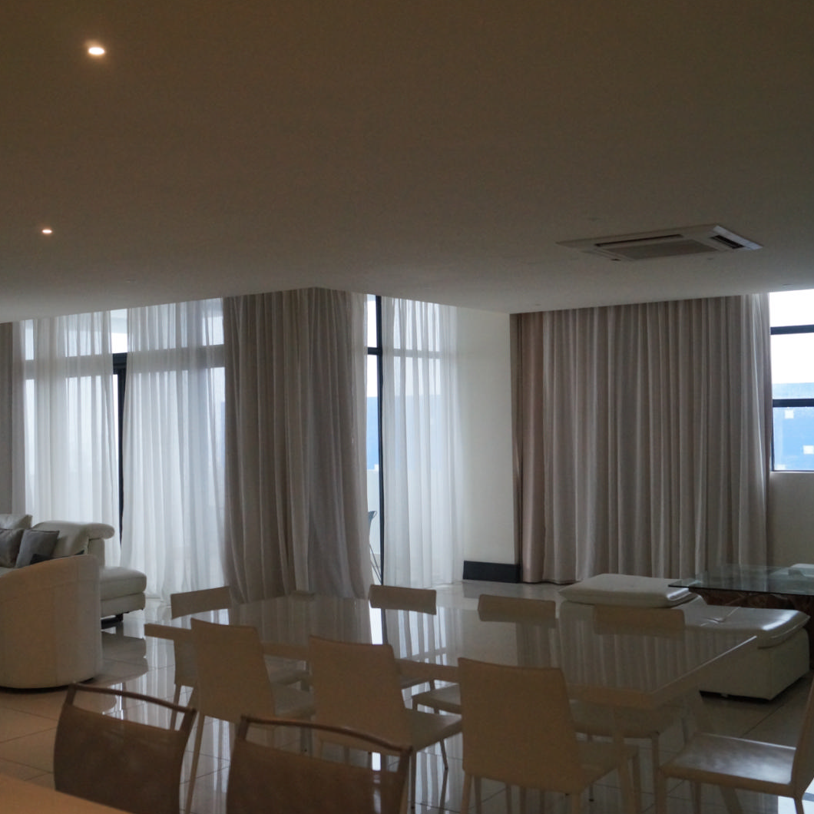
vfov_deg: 42.8
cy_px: 403
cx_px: 359
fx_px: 1038
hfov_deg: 42.8
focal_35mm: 39
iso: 1250
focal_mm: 20
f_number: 4
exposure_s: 1/160
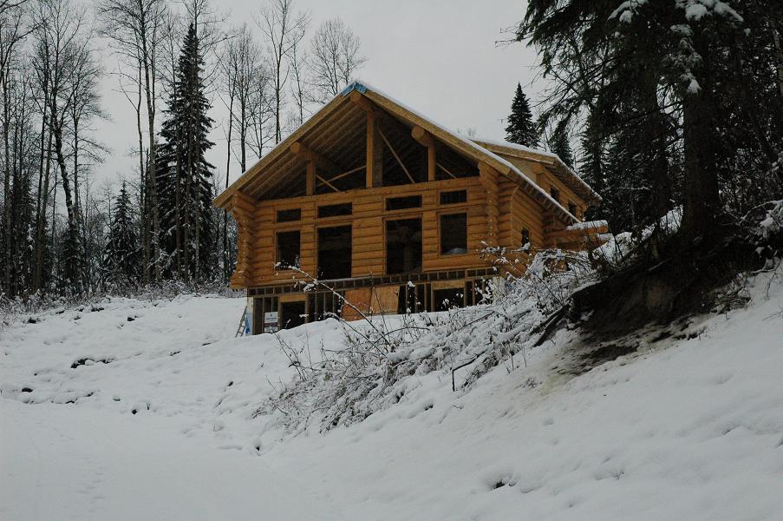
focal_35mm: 66
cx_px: 392
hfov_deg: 30.5
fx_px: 1434
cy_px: 260
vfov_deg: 20.6
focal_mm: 44
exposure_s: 1/320
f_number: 10
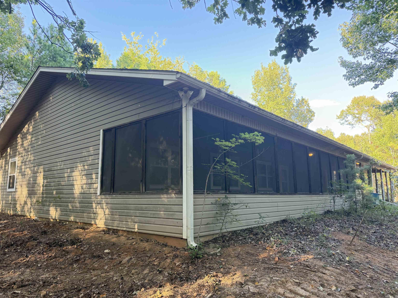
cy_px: 149
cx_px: 199
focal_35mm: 24
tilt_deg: +9.0
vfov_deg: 56.8
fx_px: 276
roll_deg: +0.8
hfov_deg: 71.6
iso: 100
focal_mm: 6.76
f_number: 1.78
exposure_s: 1/121
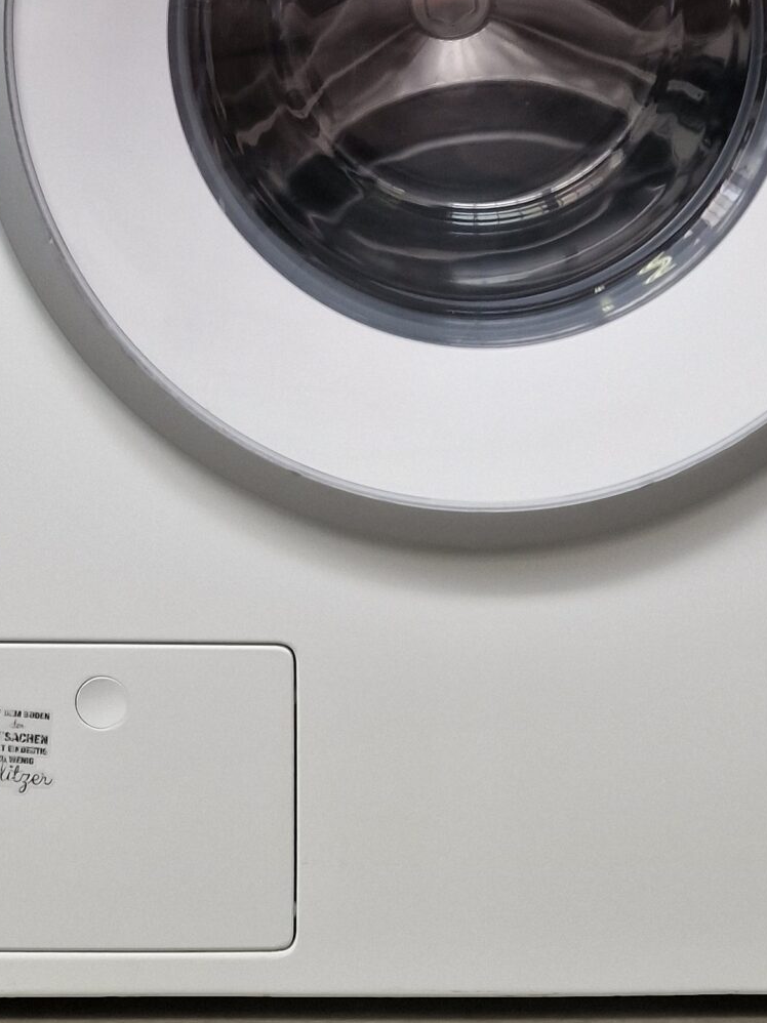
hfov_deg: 24.8
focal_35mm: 59
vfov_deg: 30.2
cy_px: -26
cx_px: 444
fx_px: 1744
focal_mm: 6.4
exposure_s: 1/100
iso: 100
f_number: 1.8
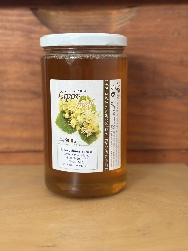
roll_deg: -0.3
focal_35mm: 48
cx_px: 94
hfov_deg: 30.3
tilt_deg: -9.8
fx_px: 348
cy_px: 126
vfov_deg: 39.7
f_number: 1.78
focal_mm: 6.86
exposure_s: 1/121
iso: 125
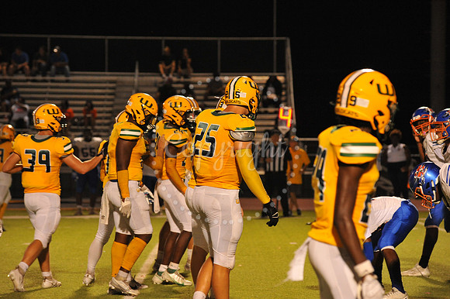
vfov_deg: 6.9
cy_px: 150
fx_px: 2498
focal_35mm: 200
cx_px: 225
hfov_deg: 10.3
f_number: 6.3
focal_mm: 200
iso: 3200
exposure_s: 1/160
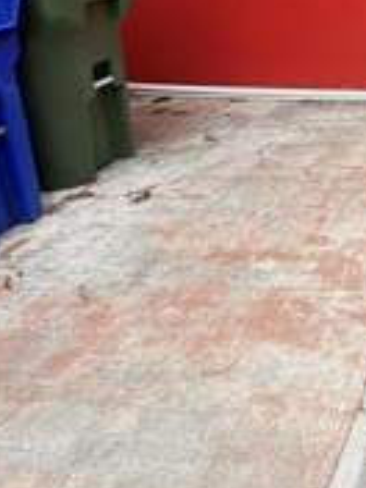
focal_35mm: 51
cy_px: 164
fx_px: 719
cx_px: 452
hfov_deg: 25.3
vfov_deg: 37.1
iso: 40
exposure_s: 1/241
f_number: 2.2
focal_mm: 2.22
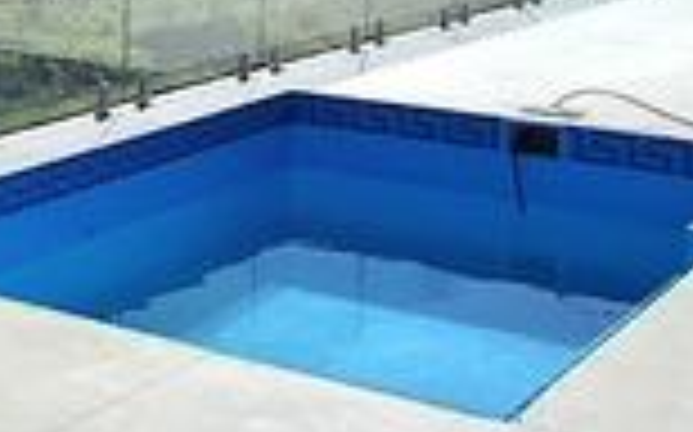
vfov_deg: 14.2
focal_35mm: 88
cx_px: -626
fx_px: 1661
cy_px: -122
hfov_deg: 17.8
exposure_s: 1/2500
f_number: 2.2
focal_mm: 1.64
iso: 40
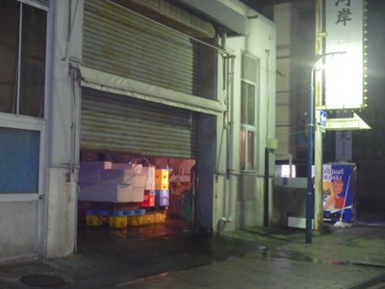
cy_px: 144
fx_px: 545
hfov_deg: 38.9
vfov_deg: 29.7
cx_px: 192
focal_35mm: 49
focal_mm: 8.8
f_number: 4.9
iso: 1600
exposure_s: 1/8
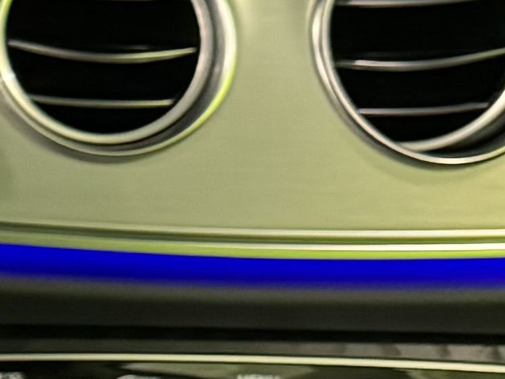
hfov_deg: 8.6
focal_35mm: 185
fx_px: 2699
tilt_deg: -30.4
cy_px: 521
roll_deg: -0.1
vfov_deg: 7.9
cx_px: -1076
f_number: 1.78
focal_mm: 6.76
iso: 800
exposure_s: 1/33
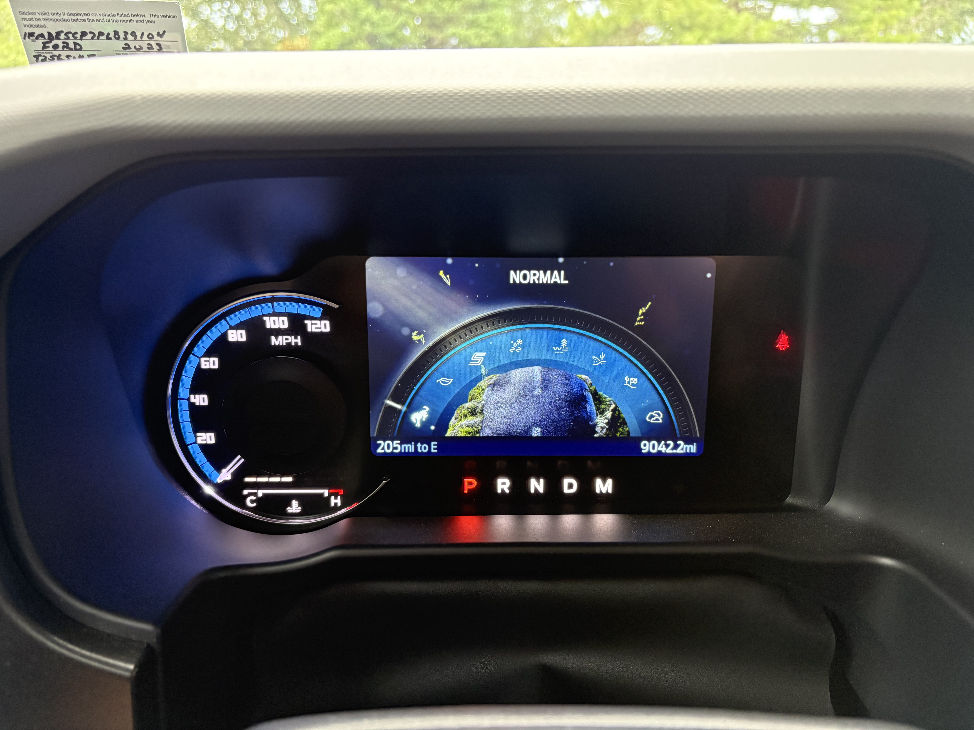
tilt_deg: -15.4
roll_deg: -2.3
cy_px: 365
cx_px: 487
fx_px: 732
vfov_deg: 53.1
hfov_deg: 67.3
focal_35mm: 26
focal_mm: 5.96
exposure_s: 1/60
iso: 320
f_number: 1.6
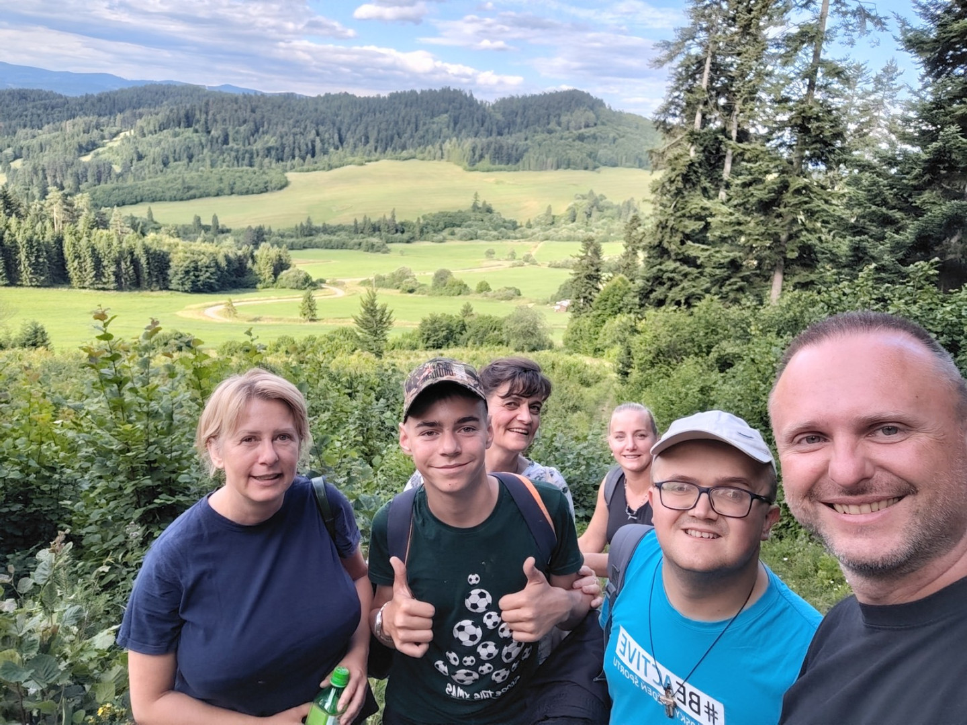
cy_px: 362
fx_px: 670
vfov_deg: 56.8
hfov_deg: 71.6
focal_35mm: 24
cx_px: 484
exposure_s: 1/234
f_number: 2.45
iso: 100
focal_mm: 3.25
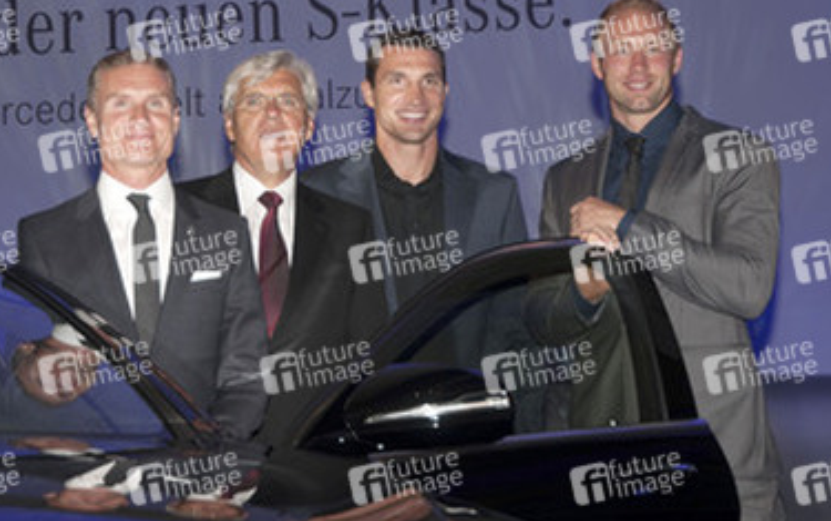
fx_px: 1745
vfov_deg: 17.0
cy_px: 202
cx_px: 346
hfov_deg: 26.7
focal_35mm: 77
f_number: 5.6
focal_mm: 42
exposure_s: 1/80
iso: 200
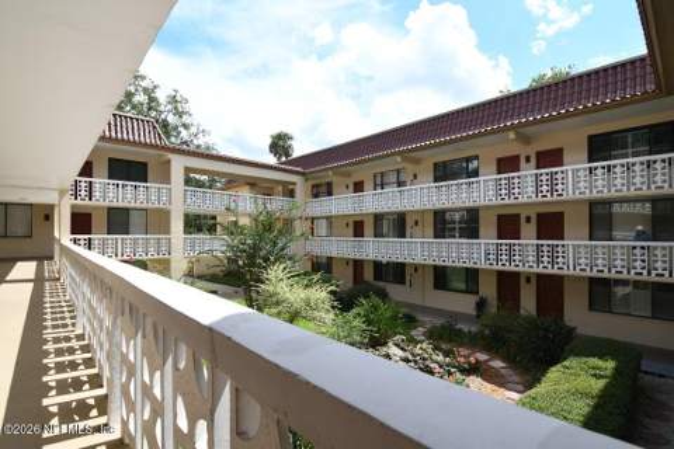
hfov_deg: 96.7
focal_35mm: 16
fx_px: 300
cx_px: 337
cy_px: 224
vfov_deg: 73.7
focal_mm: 11
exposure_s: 1/200
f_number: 8
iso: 125
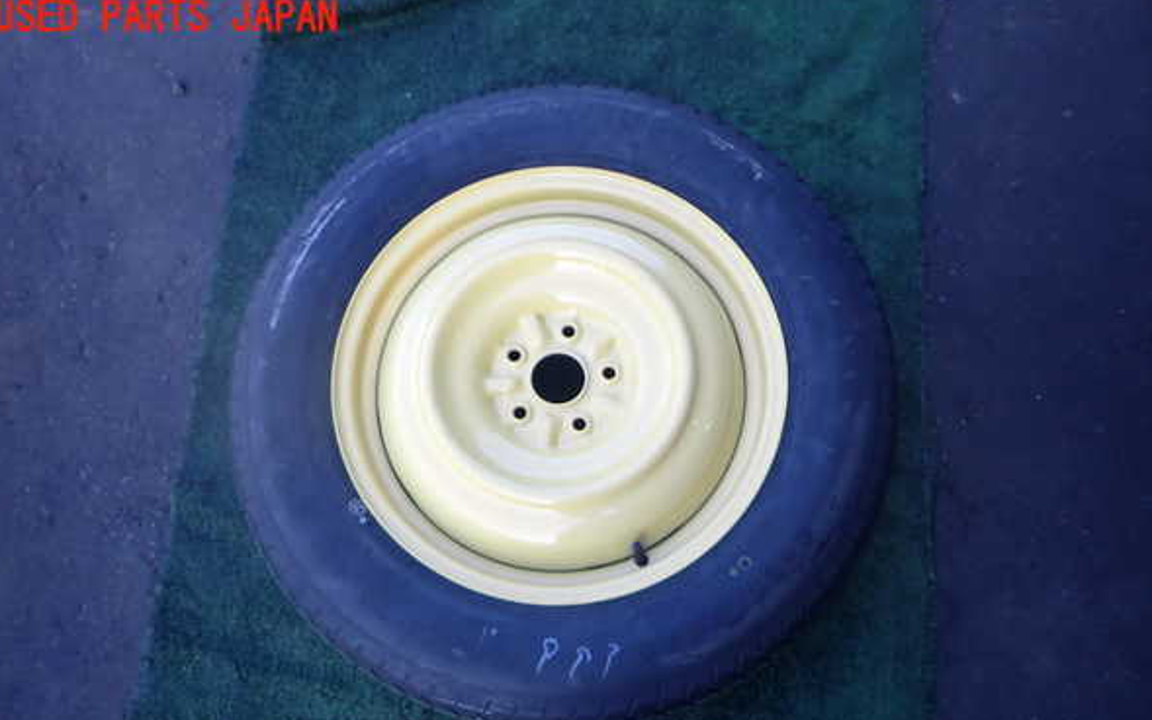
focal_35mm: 27
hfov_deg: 68.4
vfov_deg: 45.7
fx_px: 848
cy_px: 434
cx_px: 569
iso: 100
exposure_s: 1/200
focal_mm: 4.5
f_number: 2
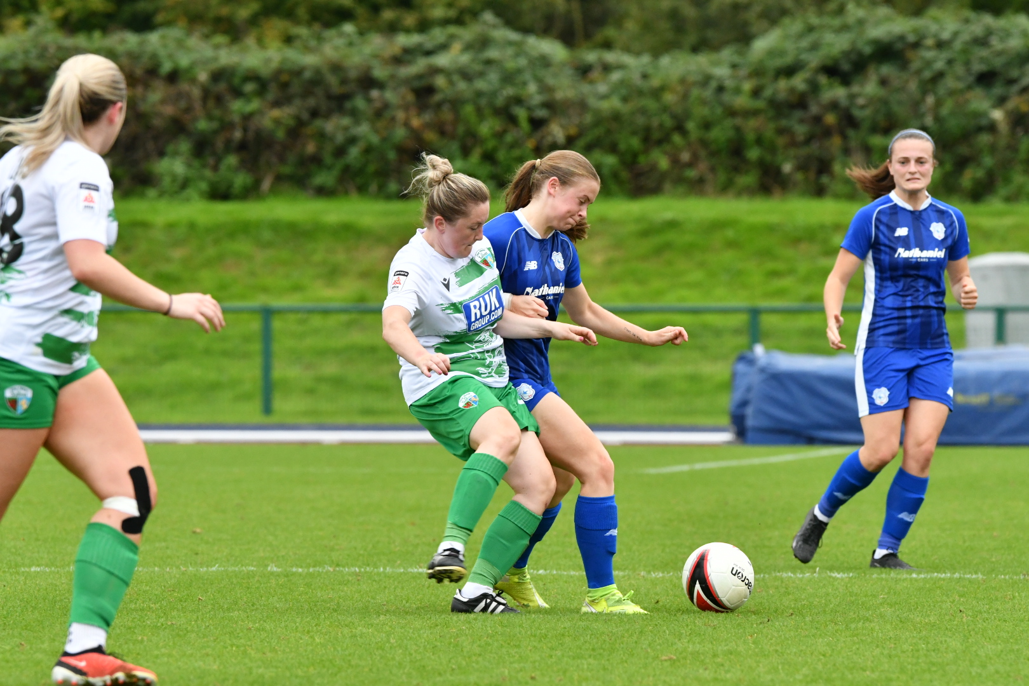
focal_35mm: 540
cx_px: 514
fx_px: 15434
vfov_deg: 2.5
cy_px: 343
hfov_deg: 3.8
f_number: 7.1
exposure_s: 1/1000
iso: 2500
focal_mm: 360
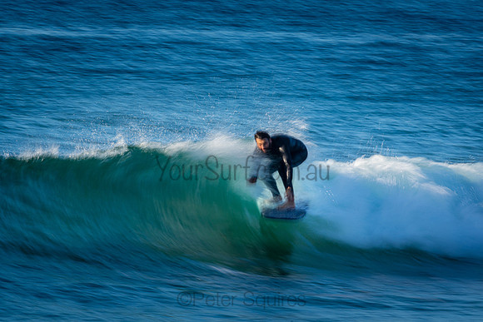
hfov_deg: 2.4
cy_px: 164
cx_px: 245
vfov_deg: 1.6
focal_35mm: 856
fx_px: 11492
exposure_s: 1/15
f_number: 25
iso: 100
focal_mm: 500
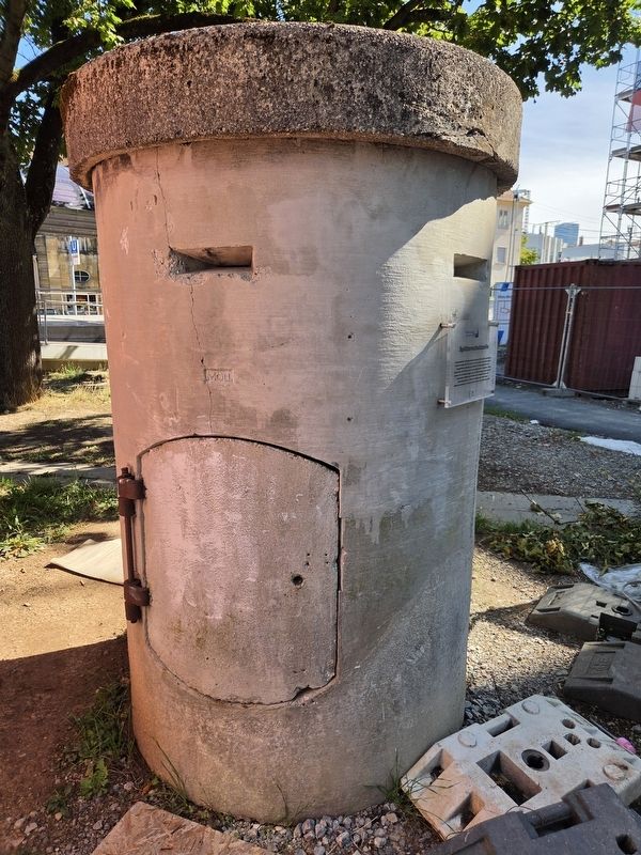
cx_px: 320
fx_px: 568
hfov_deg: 58.9
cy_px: 428
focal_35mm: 23
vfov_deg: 73.9
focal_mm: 5.4
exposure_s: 1/2797
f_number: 1.8
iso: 80
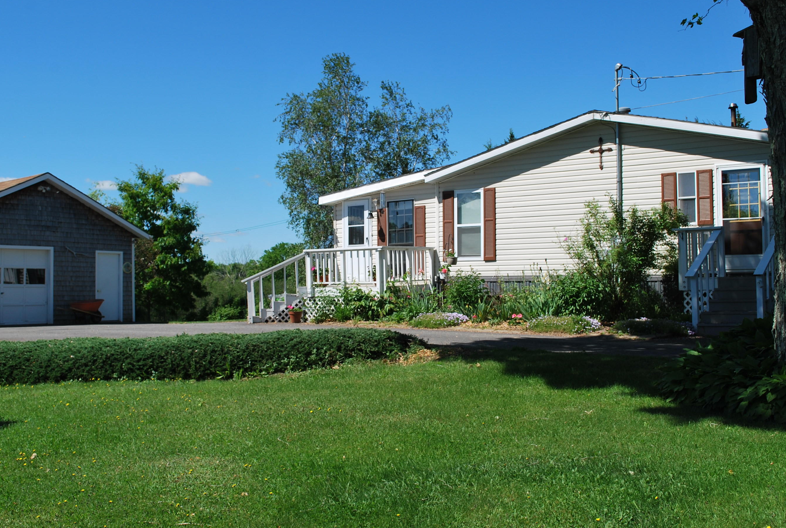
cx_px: 388
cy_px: 245
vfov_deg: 34.3
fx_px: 853
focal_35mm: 39
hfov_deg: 49.5
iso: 100
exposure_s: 1/250
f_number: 8
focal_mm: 24
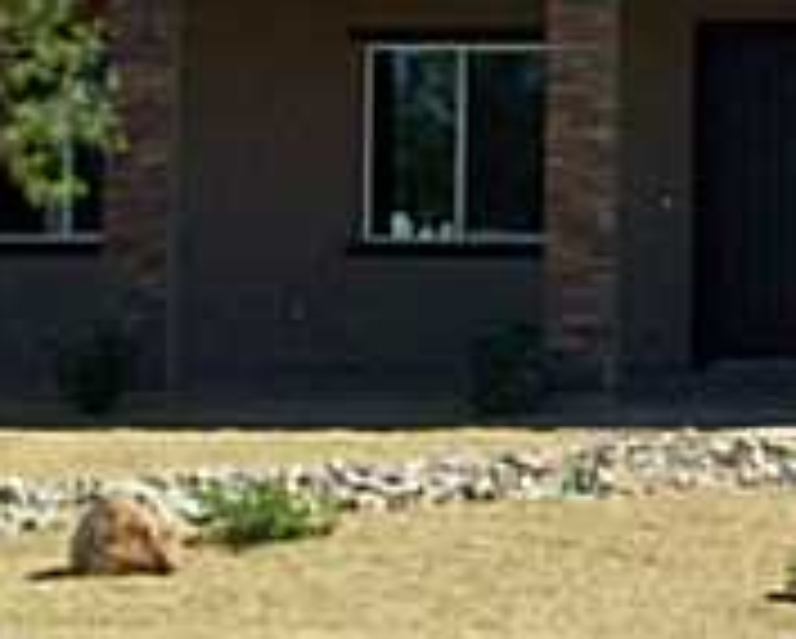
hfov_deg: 12.1
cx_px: 1282
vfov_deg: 10.0
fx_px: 3538
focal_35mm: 150
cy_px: -310
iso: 80
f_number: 5.5
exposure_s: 1/311
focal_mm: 5.7
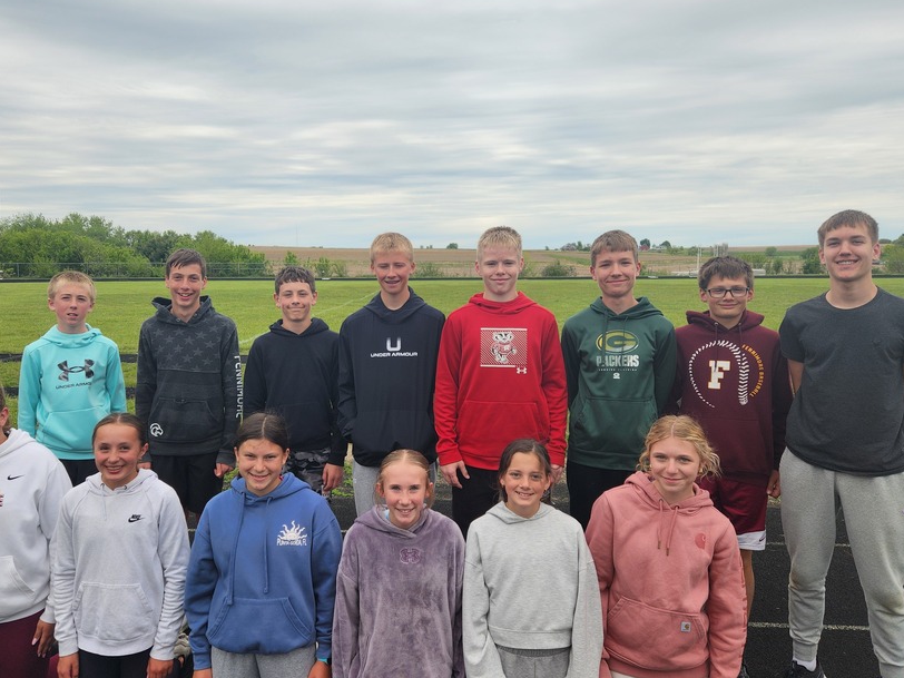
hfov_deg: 61.4
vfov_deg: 48.2
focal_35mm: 29
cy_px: 323
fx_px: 757
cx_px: 391
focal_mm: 5.4
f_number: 1.8
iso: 20
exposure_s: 1/942
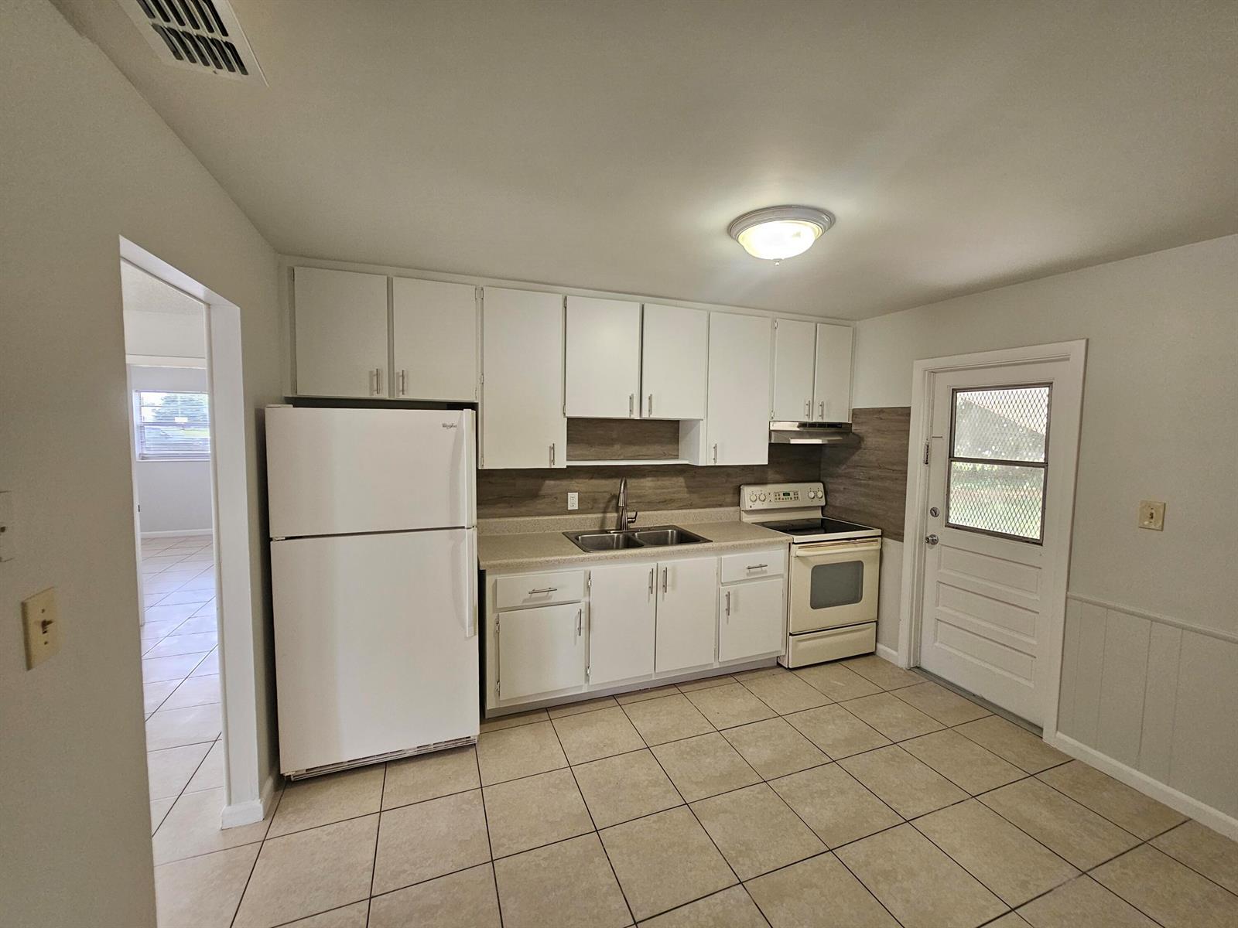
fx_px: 465
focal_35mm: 13
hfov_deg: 106.2
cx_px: 619
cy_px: 464
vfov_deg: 89.9
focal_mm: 2.2
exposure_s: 1/100
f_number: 2.2
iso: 200
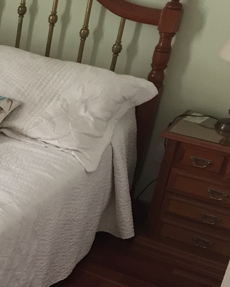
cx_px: -125
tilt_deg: -30.3
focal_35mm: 79
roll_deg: -1.4
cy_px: 243
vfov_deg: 23.7
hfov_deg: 17.3
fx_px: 672
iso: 50
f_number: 2.2
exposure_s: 1/33
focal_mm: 4.15
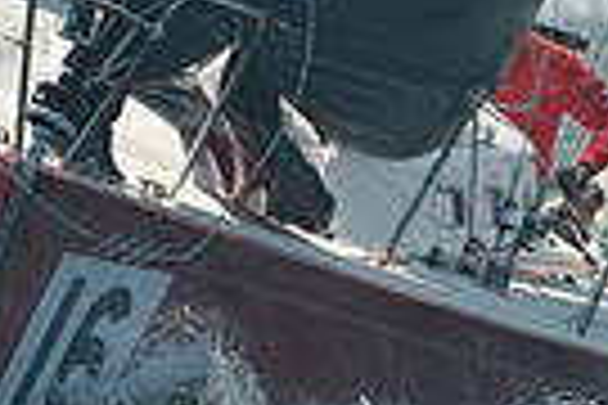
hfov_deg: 1.6
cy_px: 277
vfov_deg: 1.1
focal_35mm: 1285
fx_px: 21701
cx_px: 288
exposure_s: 1/1250
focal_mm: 300
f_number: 7.1
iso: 280
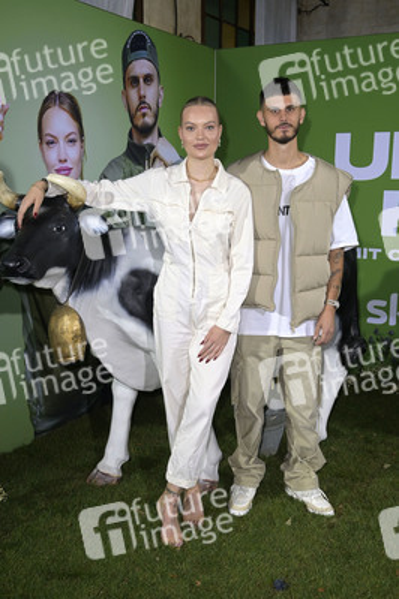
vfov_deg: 50.7
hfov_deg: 35.0
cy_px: 300
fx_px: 633
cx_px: 200
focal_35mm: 38
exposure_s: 1/250
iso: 2500
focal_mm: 38
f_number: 5.6
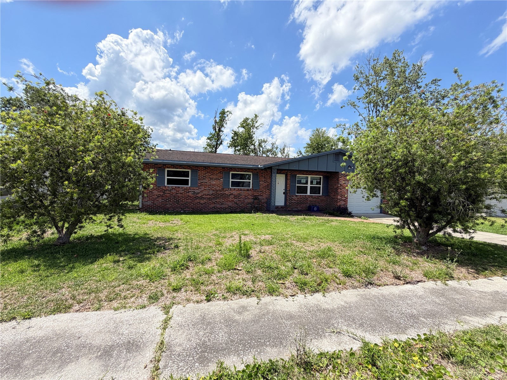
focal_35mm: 14
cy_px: 190
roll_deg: -2.0
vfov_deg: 85.7
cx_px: 254
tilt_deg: -2.1
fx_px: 205
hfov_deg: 102.1
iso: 25
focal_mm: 2.22
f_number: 2.2
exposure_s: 1/770
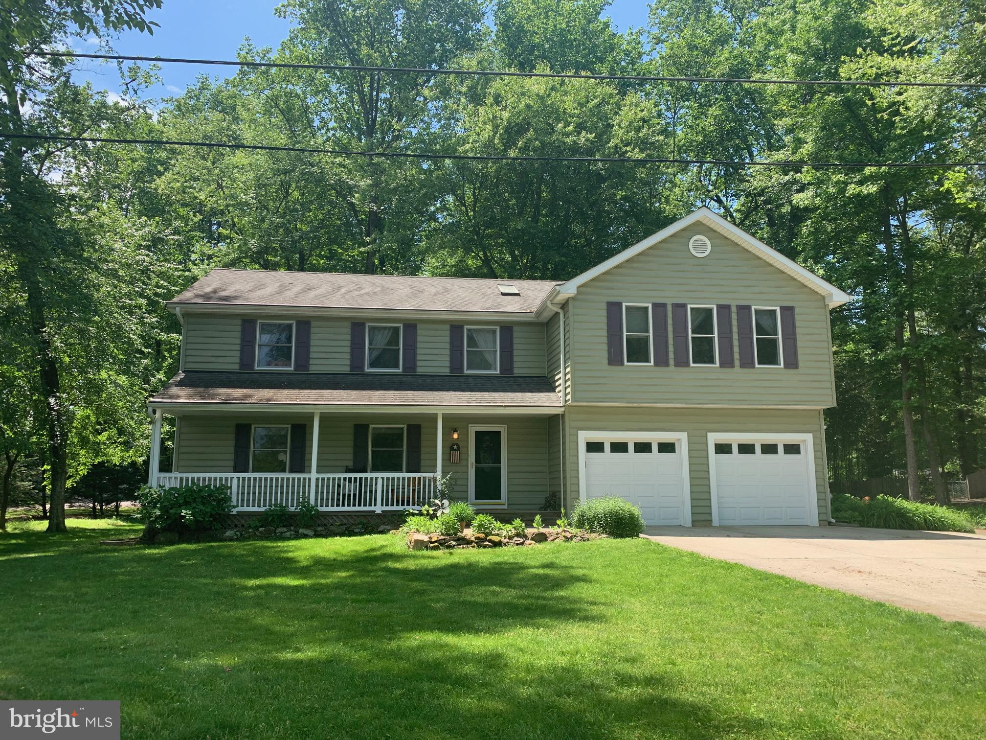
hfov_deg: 67.3
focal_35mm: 26
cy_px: 370
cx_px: 493
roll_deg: -0.2
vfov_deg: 53.1
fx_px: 741
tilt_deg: +8.5
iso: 25
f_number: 1.8
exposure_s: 1/651
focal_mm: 4.25
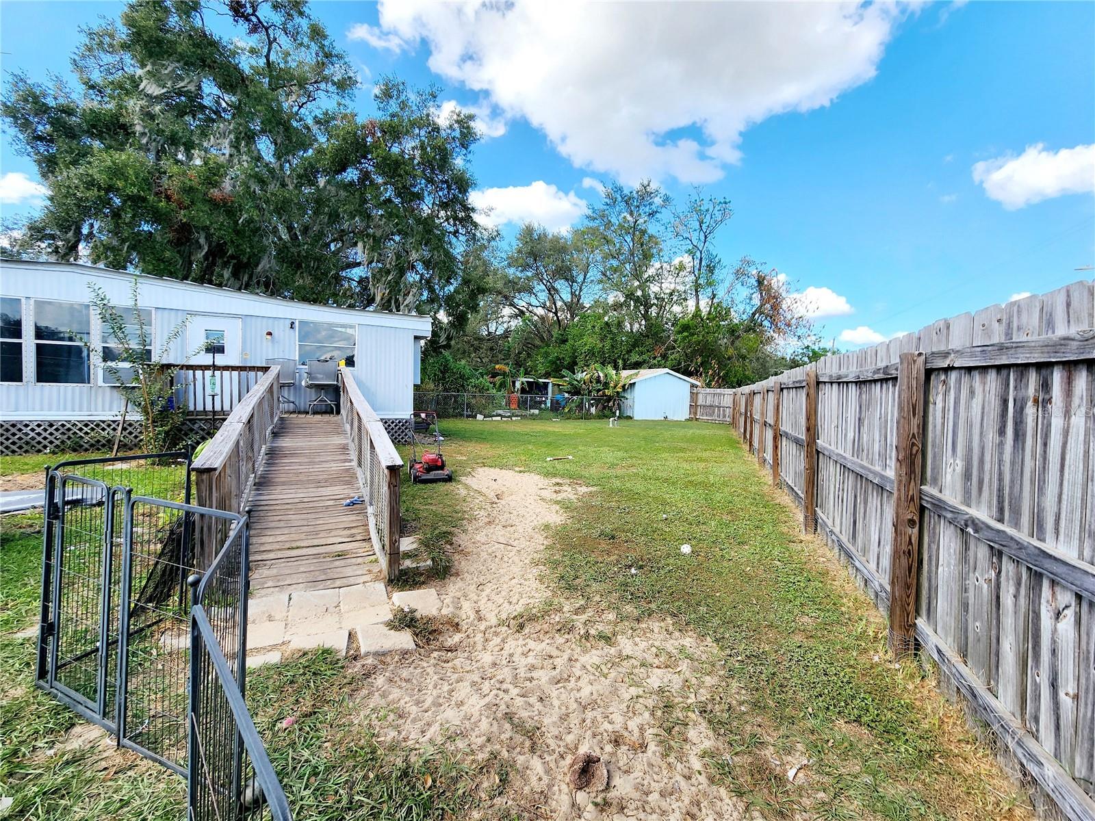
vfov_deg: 89.9
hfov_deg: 106.2
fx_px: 411
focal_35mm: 13
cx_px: 548
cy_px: 410
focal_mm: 2.2
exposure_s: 1/833
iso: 50
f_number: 2.2
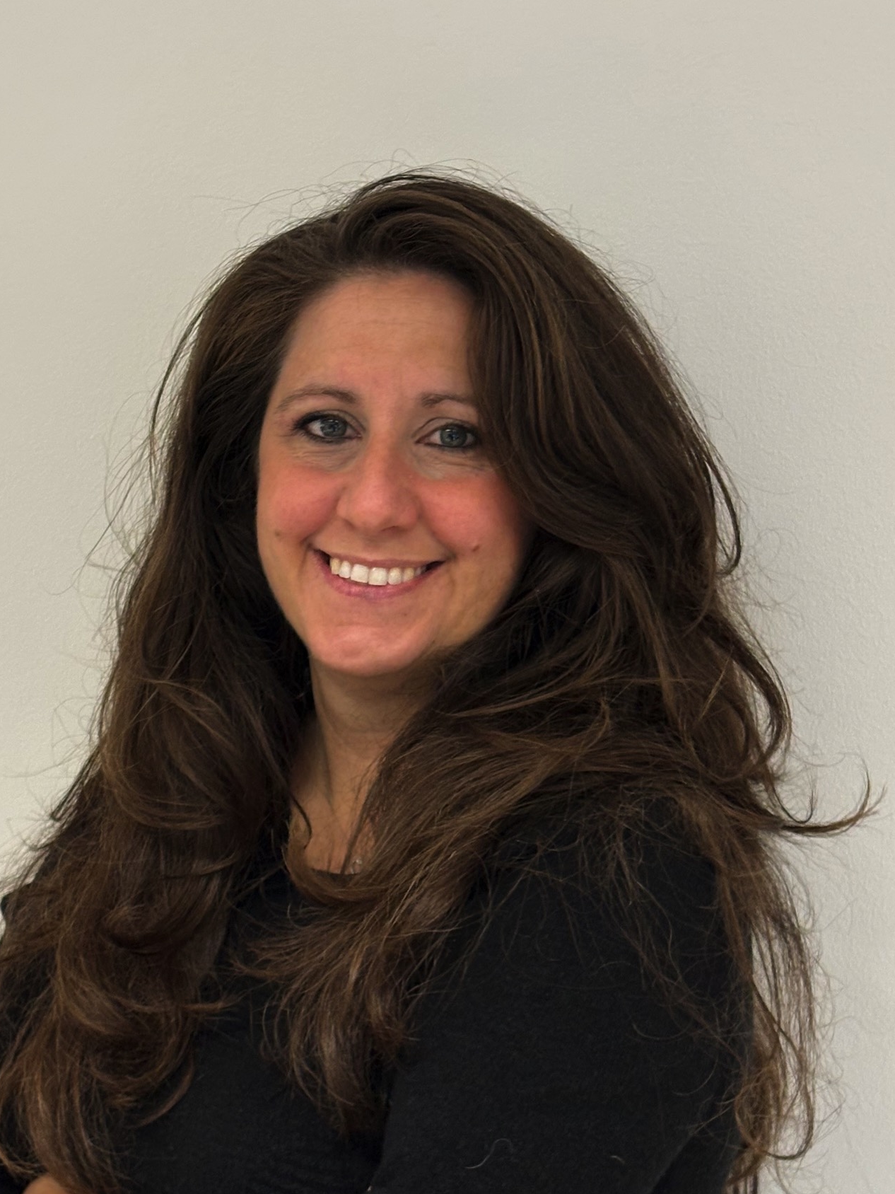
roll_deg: +0.8
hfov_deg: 19.1
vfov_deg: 25.3
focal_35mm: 77
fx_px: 2654
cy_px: 738
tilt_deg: -4.4
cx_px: 406
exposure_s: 1/33
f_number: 1.6
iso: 160
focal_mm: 5.96
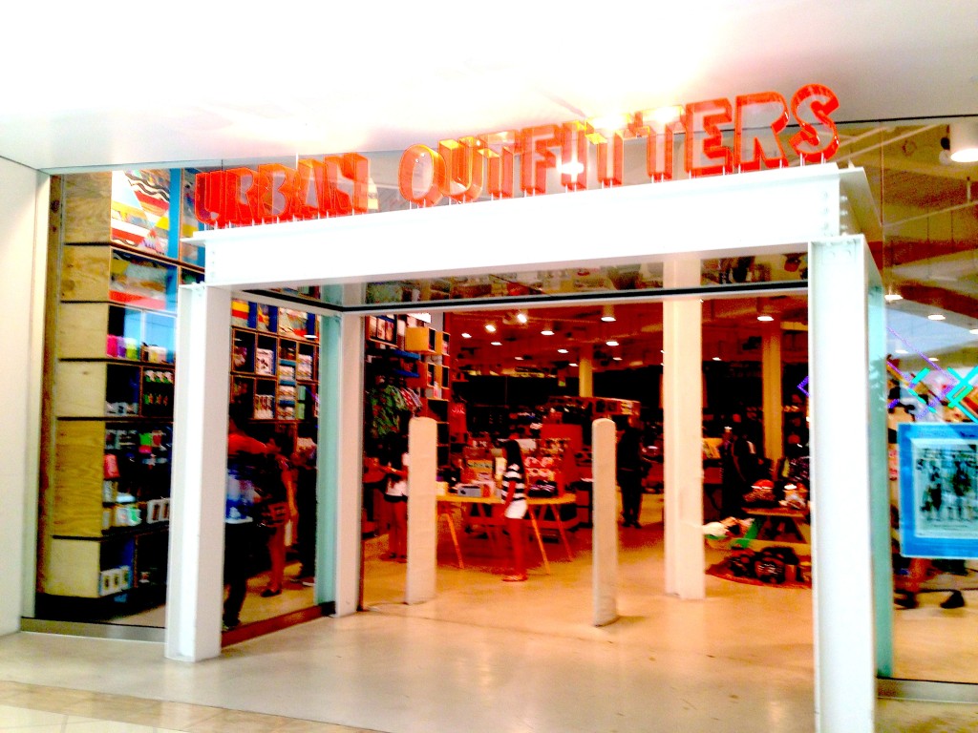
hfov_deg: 55.4
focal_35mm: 33
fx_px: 932
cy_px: 366
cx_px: 489
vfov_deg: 42.9
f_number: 2.4
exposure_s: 1/30
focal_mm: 4.13
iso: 50
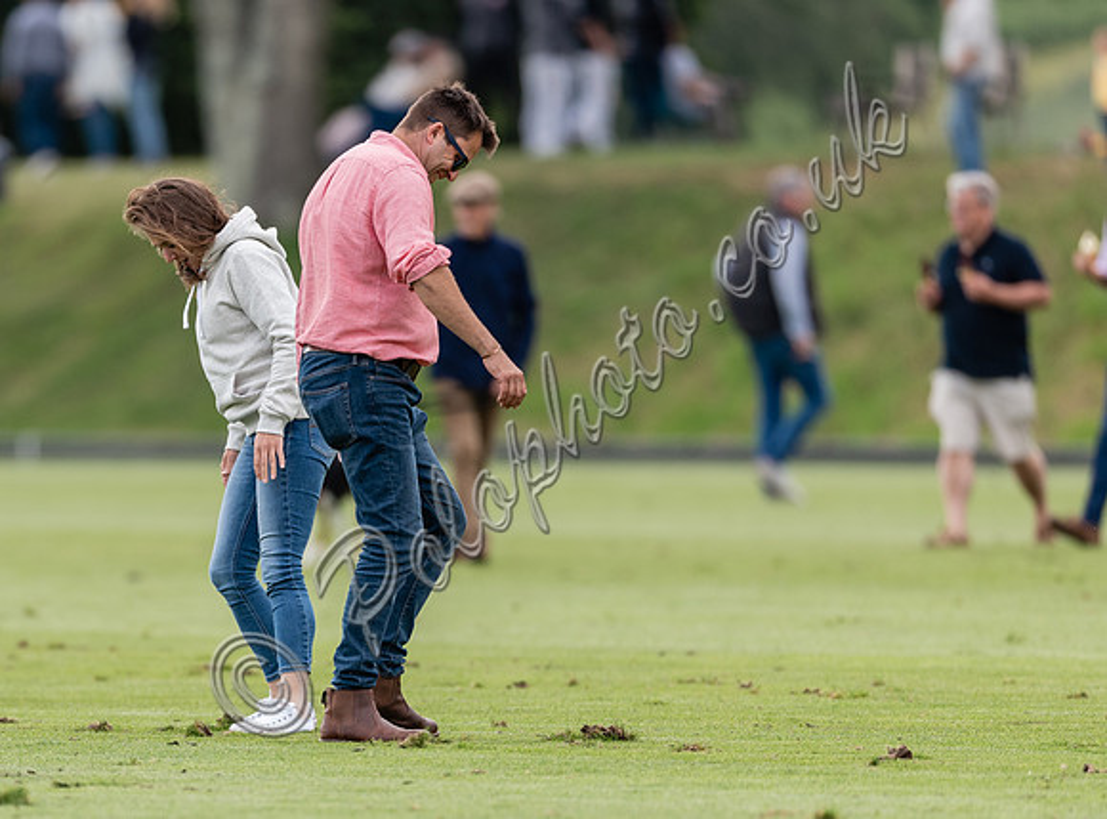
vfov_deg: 1.9
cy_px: 570
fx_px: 24146
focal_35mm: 759
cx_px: 253
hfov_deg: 2.6
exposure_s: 1/1250
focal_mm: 500
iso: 400
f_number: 4
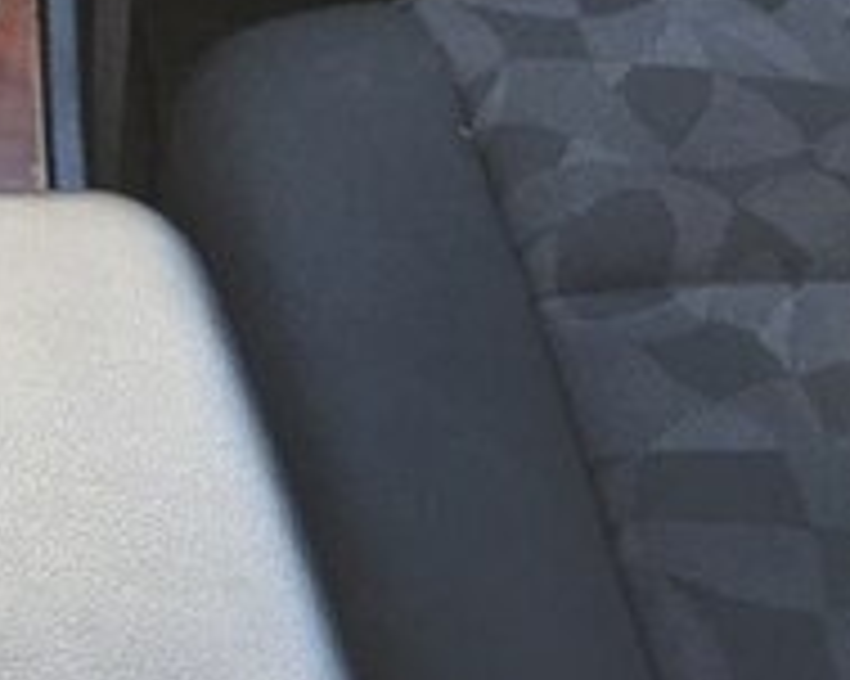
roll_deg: -2.7
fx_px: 2489
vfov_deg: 14.5
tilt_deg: -26.5
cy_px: -326
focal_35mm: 99
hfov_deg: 18.4
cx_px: -153
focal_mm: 4.15
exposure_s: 1/33
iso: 50
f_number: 2.2
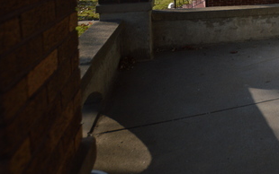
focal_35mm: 37
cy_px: -22
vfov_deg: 30.5
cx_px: 307
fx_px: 281
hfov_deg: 41.8
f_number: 3.5
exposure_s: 1/1000
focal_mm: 10
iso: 100
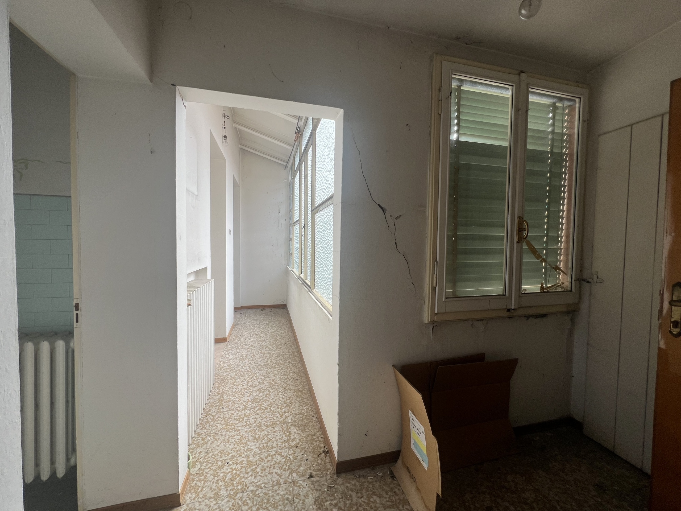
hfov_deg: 106.2
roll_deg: -0.9
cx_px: 340
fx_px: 256
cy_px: 256
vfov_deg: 89.9
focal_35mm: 13
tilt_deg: -3.1
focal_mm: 1.57
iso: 32
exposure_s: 1/139
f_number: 1.8
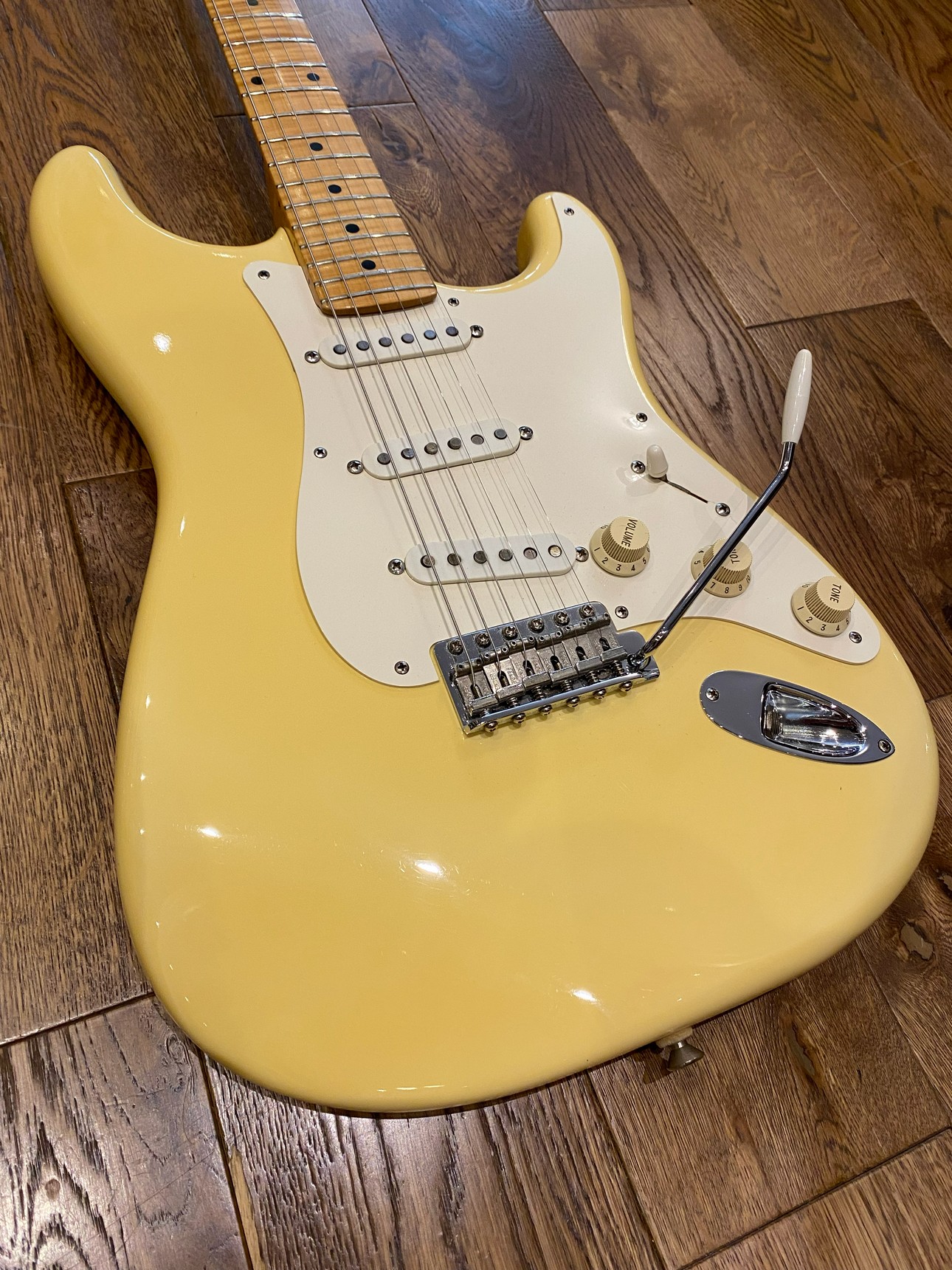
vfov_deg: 67.3
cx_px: 476
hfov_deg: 53.1
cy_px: 635
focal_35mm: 26
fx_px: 953
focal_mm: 4.25
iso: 125
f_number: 1.8
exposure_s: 1/87
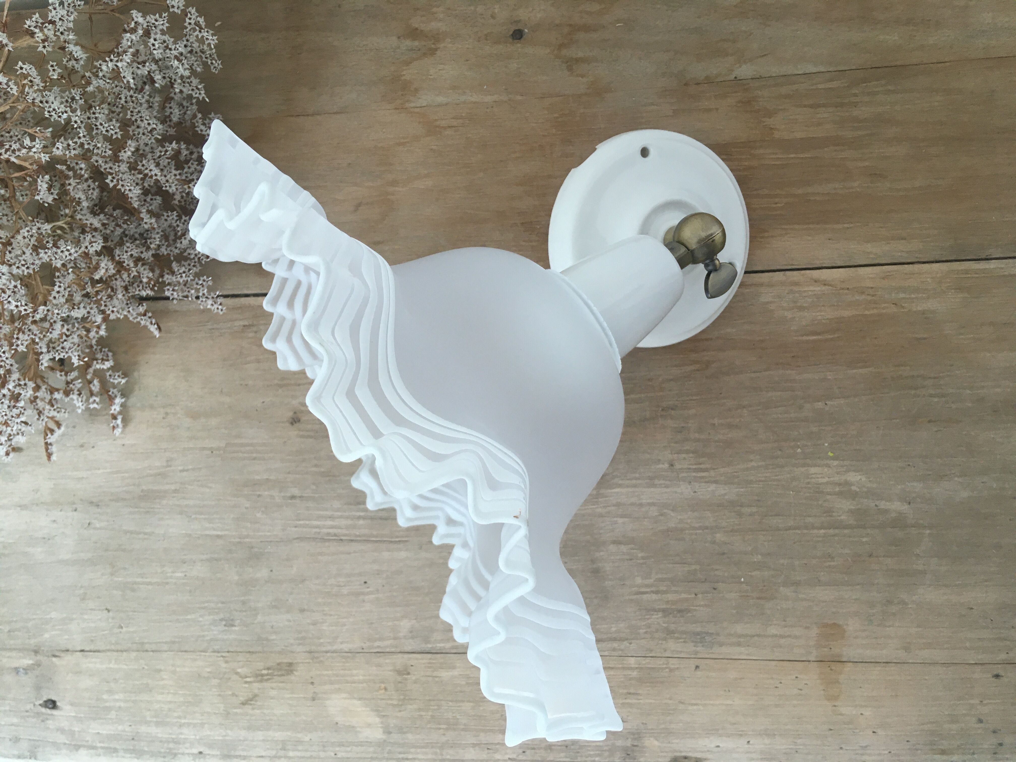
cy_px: 381
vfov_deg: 48.2
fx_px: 851
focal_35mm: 29
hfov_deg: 61.7
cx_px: 508
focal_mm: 4.15
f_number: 2.2
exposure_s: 1/33
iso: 40
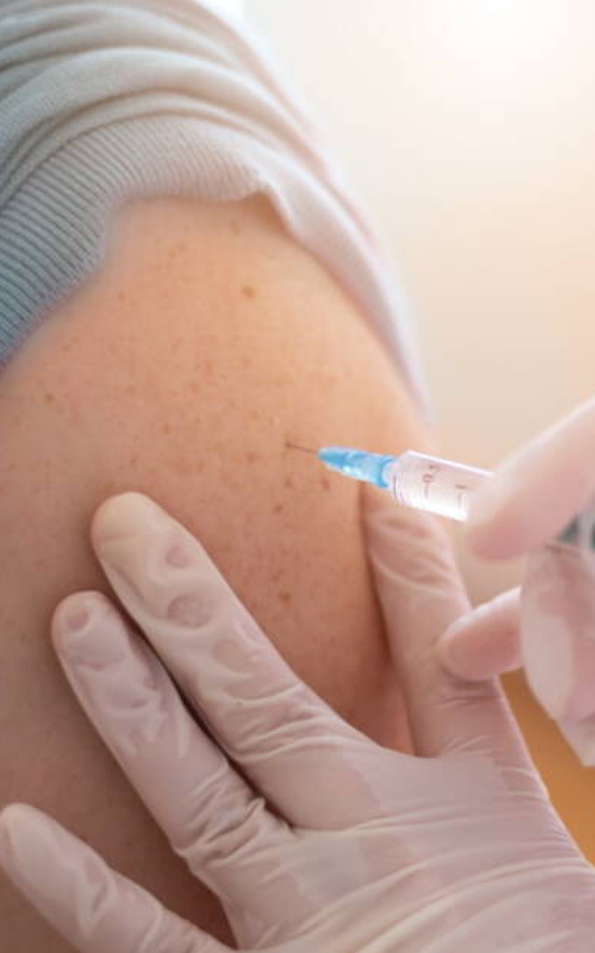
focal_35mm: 90
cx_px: 523
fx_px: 2337
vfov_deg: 23.0
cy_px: 559
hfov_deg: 14.4
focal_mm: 50
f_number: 1.8
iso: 100
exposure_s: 1/160
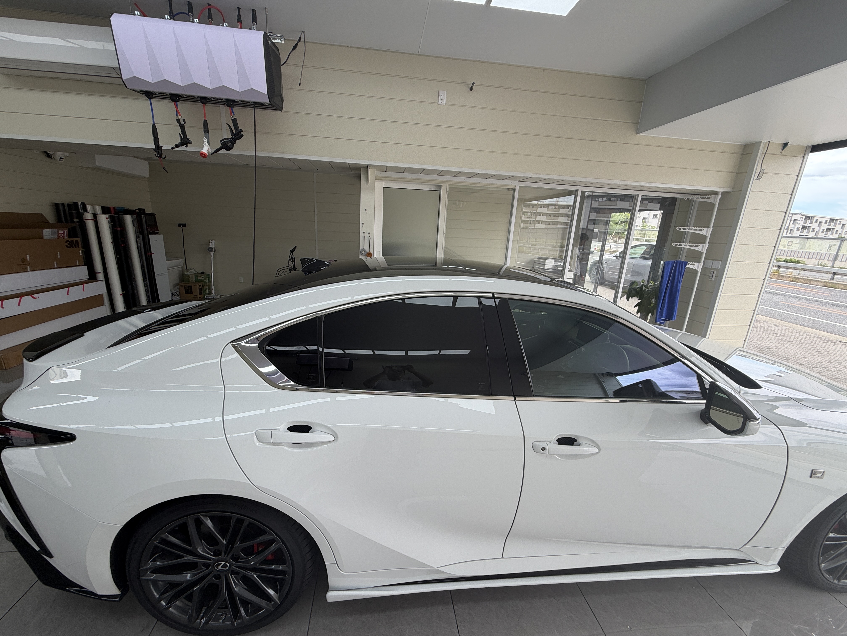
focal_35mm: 14
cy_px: 318
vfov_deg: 85.7
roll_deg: -2.9
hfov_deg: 102.1
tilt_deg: -14.2
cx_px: 424
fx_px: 343
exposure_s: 1/120
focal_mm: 2.22
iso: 20
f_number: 2.2
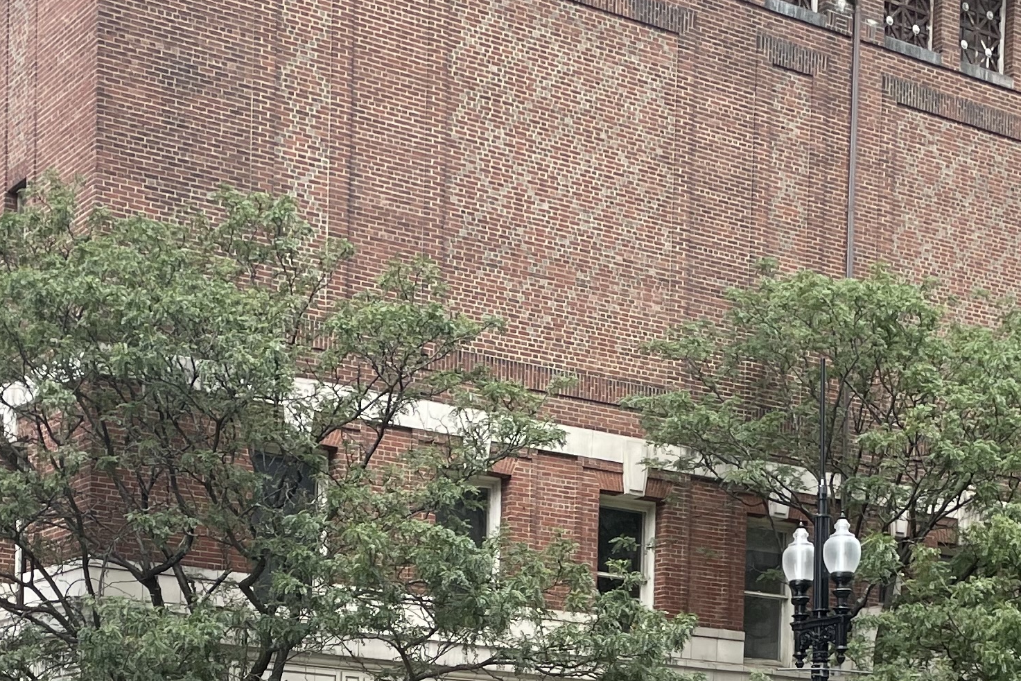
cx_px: 540
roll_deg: -1.2
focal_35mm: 74
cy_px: 979
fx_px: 2099
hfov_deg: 27.3
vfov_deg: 16.9
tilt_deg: -0.8
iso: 32
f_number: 1.6
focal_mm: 4.2
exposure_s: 1/1114
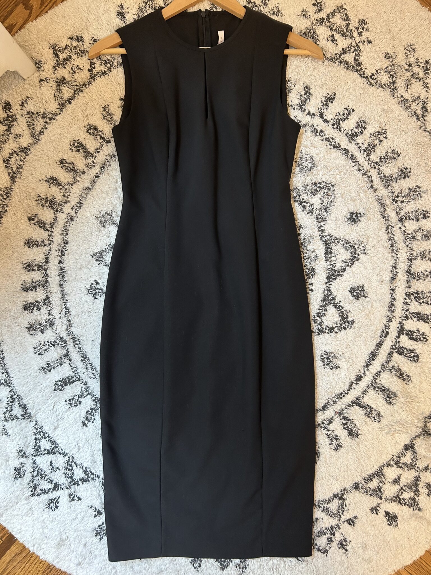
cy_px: 288
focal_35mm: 26
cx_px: 216
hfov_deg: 53.1
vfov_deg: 67.3
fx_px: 432
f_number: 1.5
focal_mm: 5.7
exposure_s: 1/60
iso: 250
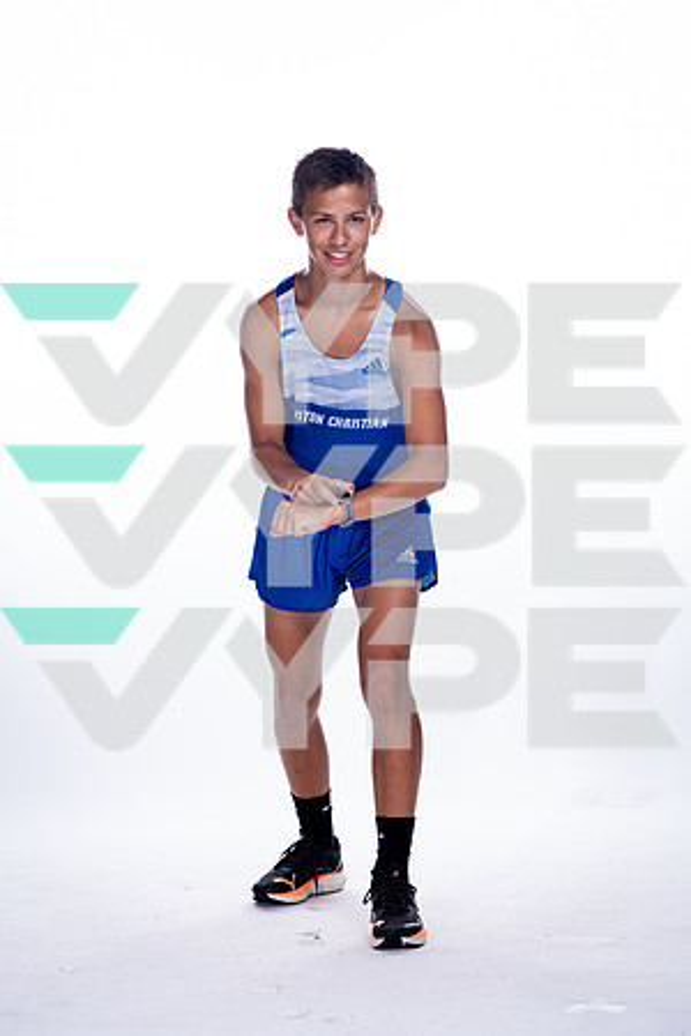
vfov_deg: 16.7
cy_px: 518
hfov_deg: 11.1
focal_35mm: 123
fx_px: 3541
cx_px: 346
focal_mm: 123
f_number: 5.6
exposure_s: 1/250
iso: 800
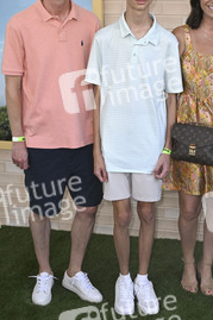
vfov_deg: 31.4
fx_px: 569
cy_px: 145
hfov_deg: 21.1
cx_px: 155
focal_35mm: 64
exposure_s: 1/250
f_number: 6.3
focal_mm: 43
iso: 640
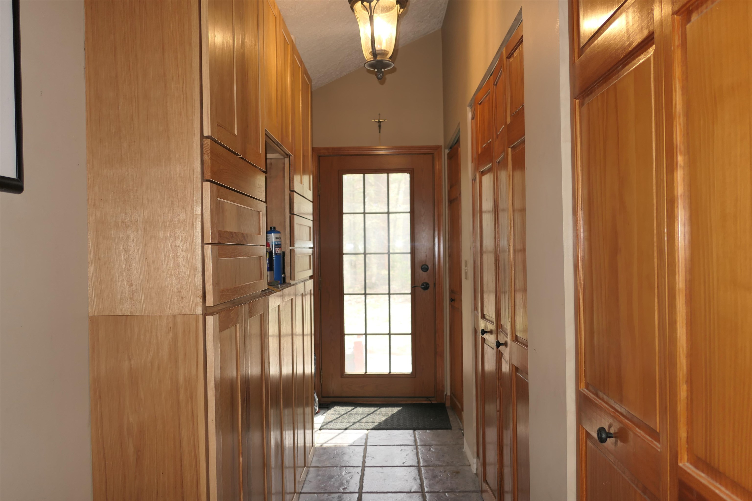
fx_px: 501
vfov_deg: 53.1
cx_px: 376
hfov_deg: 73.7
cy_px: 250
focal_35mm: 24
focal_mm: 8.8
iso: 125
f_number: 1.8
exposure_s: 1/125
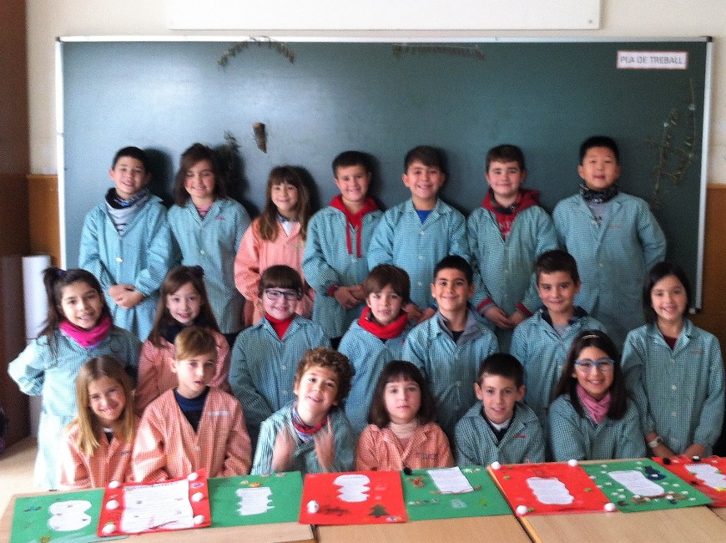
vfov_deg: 40.6
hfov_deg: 52.7
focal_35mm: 35
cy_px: 272
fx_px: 733
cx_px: 363
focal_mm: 3.85
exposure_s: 1/15
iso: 100
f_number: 2.8
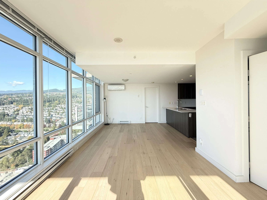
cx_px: 134
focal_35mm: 14
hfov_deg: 102.1
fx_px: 108
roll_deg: +0.4
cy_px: 100
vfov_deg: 85.7
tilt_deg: -0.1
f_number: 2.2
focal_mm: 2.22
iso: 40
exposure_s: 1/121
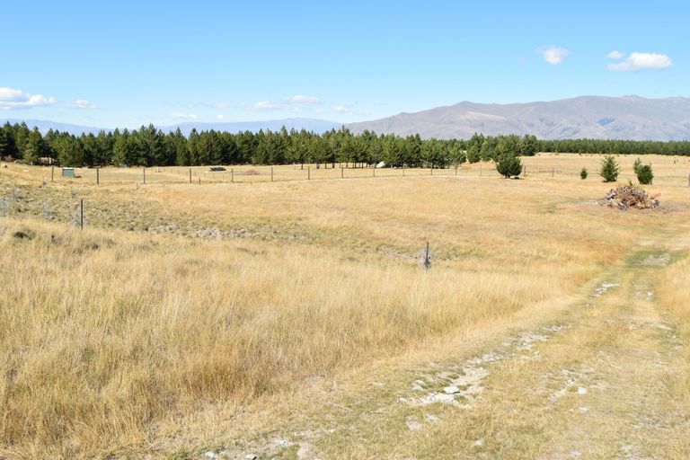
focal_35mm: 36
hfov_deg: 53.1
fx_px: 690
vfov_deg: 36.9
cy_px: 230
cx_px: 345
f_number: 10
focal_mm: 24
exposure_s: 1/400
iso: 200
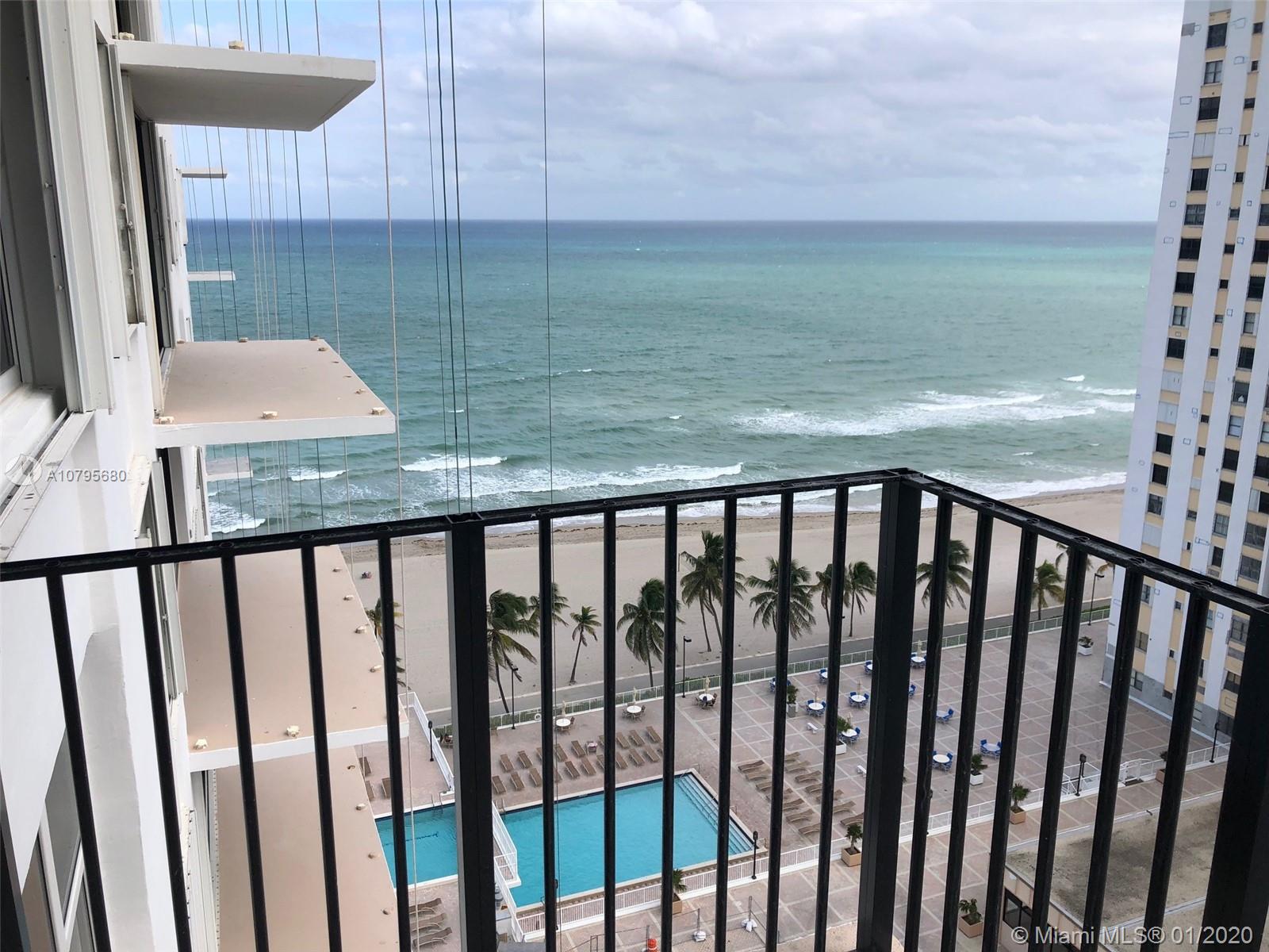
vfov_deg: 49.7
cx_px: 634
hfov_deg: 63.4
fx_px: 1026
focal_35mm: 28
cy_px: 476
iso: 20
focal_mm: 3.99
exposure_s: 1/1429
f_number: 1.8
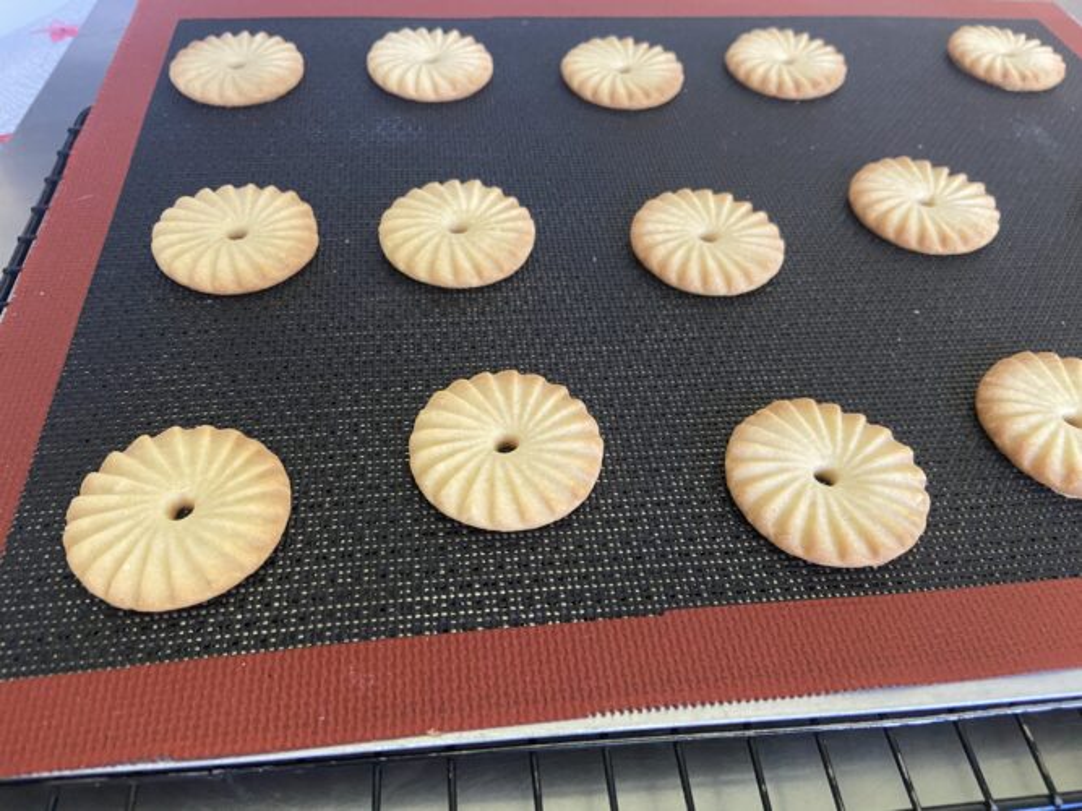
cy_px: 406
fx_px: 813
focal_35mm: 26
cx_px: 541
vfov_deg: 53.0
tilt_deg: -50.0
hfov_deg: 67.3
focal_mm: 4.25
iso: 500
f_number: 1.8
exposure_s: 1/42
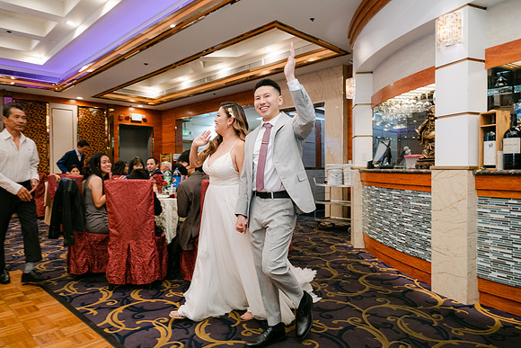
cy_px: 174
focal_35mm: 24
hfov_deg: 73.7
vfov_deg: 53.2
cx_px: 260
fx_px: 347
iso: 800
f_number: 2.8
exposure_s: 1/125
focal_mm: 16
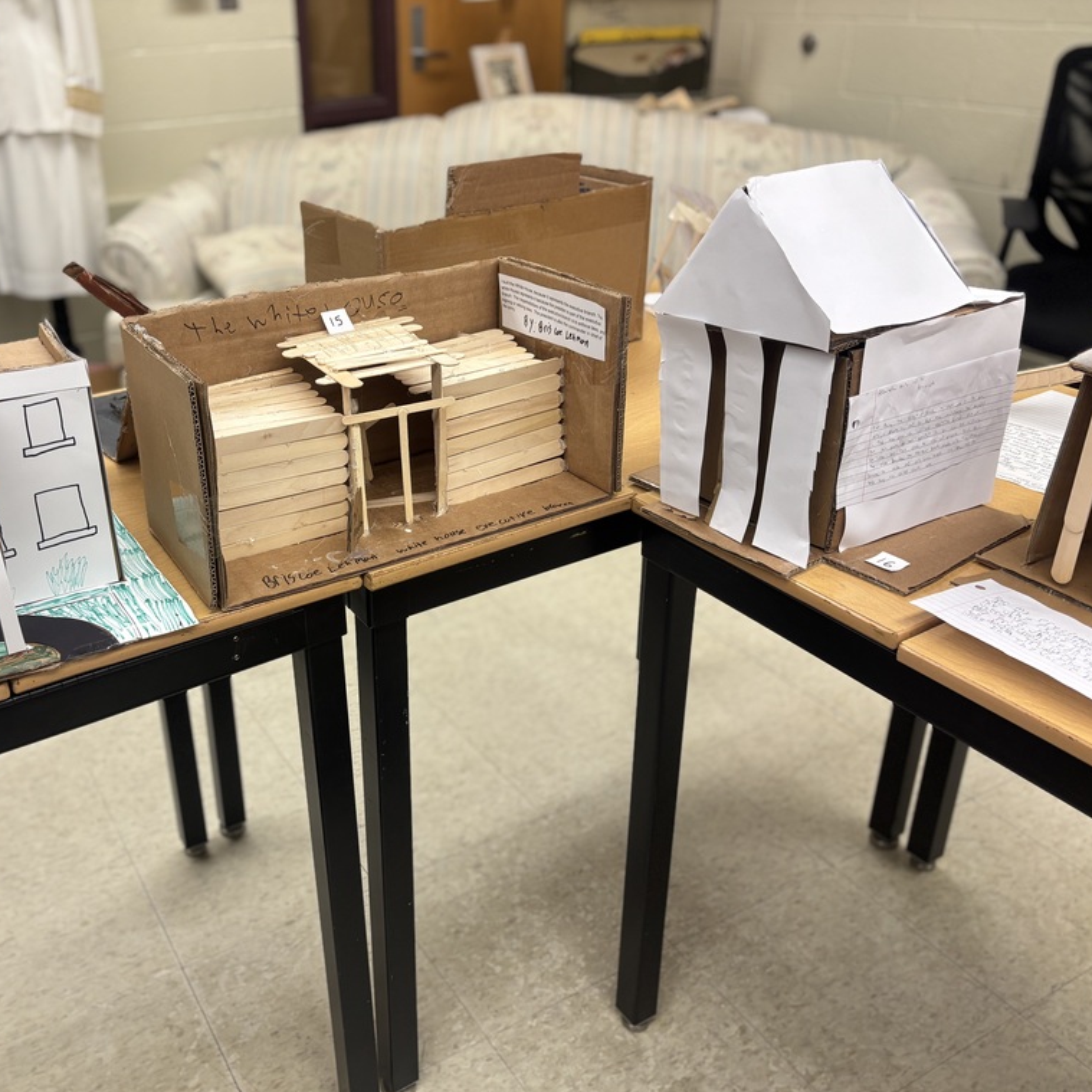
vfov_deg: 52.5
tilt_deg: -25.8
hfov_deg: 51.9
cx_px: 396
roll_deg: +1.9
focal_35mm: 31
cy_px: 550
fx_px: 1106
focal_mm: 5.96
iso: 100
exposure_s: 1/120
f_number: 1.6
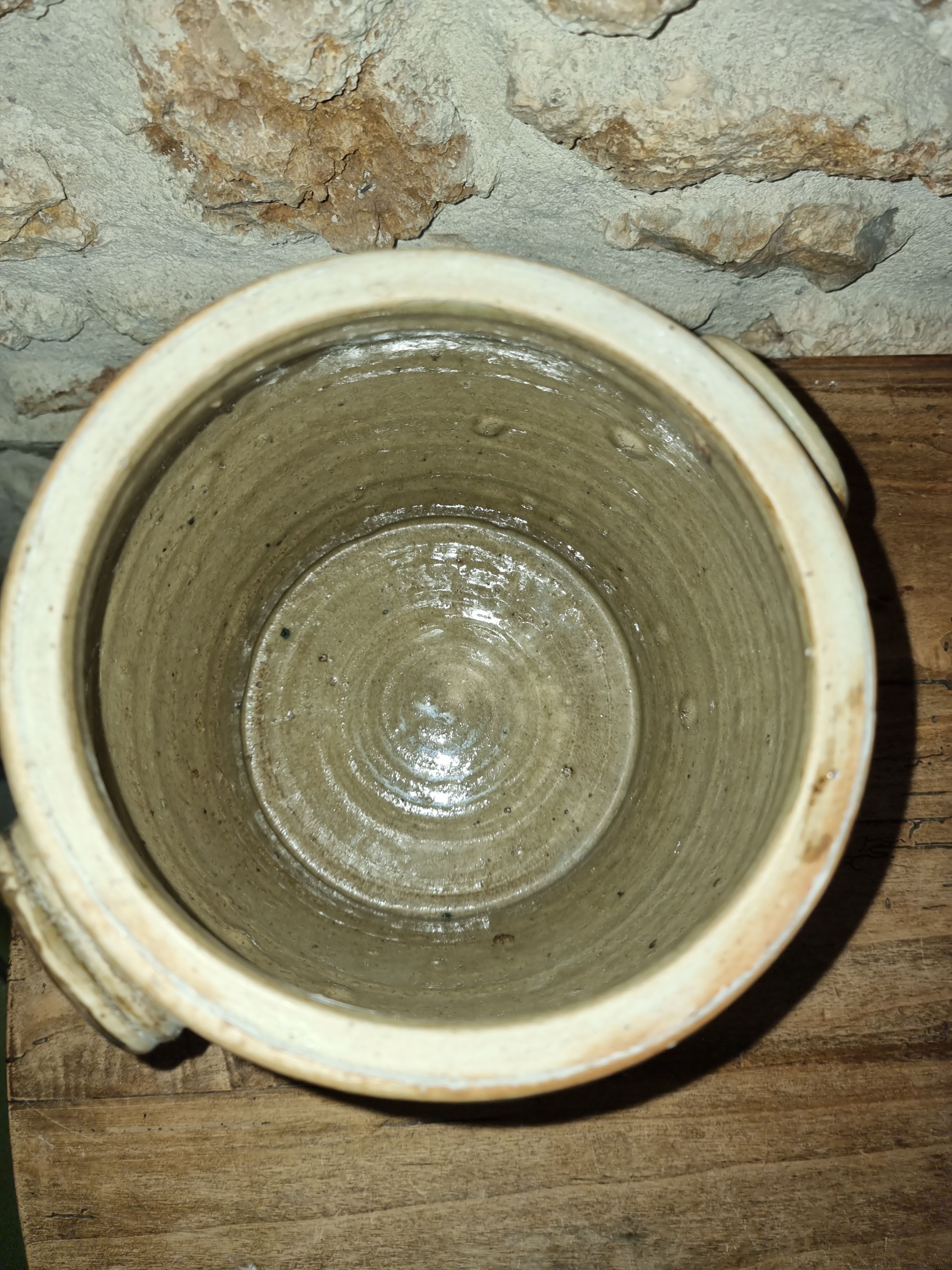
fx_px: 880
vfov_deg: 71.6
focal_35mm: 24
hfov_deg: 56.8
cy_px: 635
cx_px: 476
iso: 51
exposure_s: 1/50
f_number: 1.8
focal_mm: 6.7
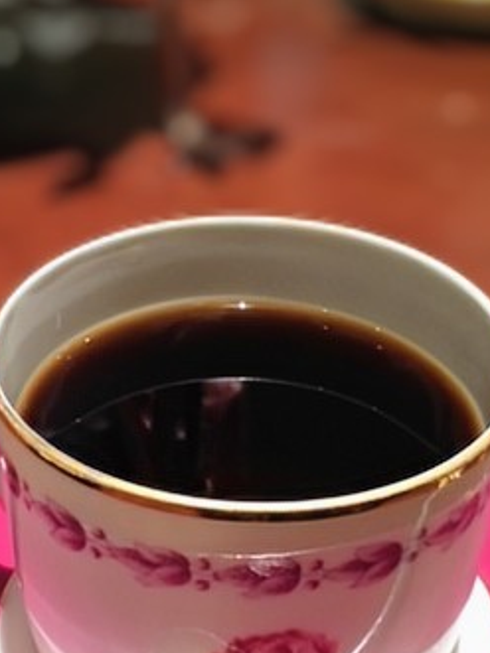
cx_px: 229
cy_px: 470
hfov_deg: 25.2
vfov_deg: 32.8
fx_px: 1095
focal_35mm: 58
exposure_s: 1/30
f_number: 2.2
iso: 250
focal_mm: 4.12
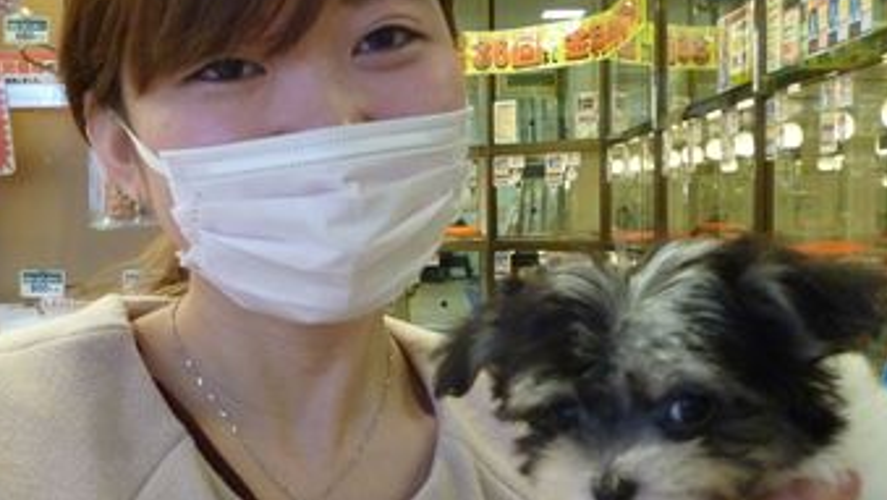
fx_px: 1271
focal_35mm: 54
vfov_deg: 22.2
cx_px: 379
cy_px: 338
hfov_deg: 38.4
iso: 320
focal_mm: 5
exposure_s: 1/60
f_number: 3.1
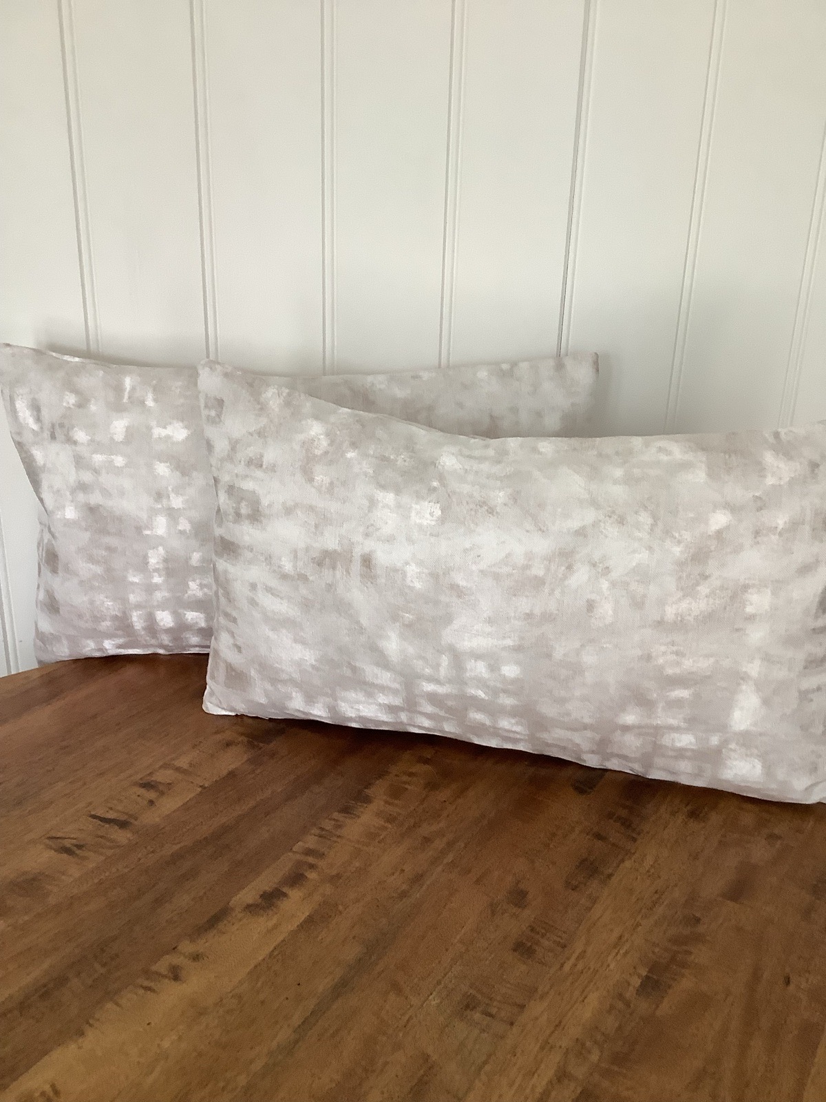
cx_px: 413
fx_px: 986
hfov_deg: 45.4
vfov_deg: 58.4
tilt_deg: -19.2
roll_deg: -2.0
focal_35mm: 31
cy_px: 551
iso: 125
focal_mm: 3.3
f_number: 2.4
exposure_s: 1/60
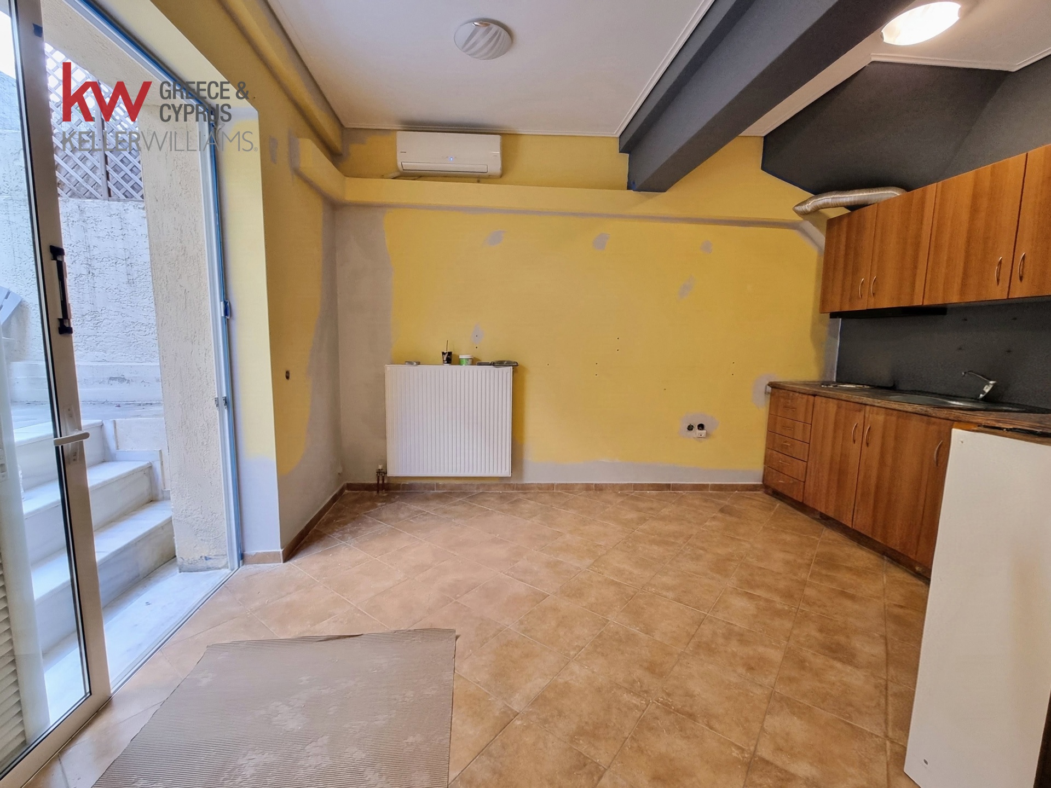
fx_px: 395
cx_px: 526
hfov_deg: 106.2
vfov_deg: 89.9
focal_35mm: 13
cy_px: 394
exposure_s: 1/40
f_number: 2.2
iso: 320
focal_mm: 2.2
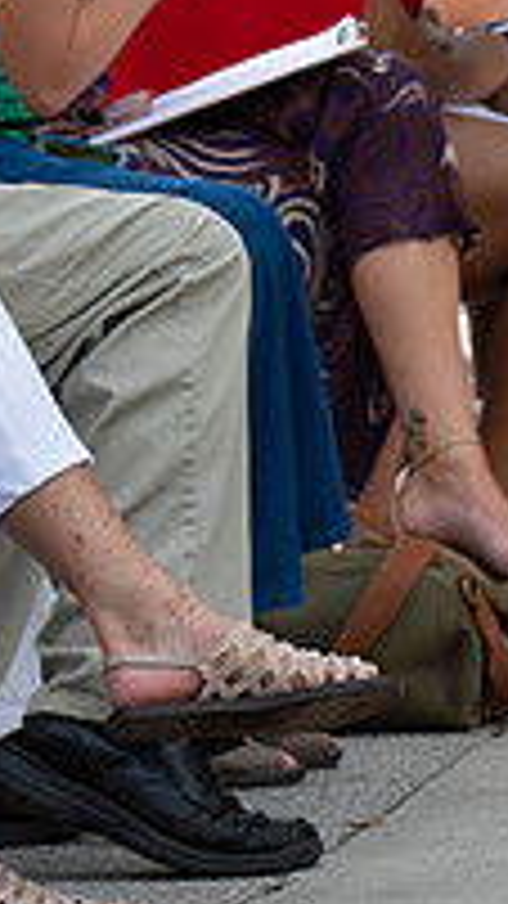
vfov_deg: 4.0
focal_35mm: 544
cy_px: 162
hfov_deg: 2.2
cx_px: 1259
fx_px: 13033
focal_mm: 180
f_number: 10
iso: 400
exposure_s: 1/160
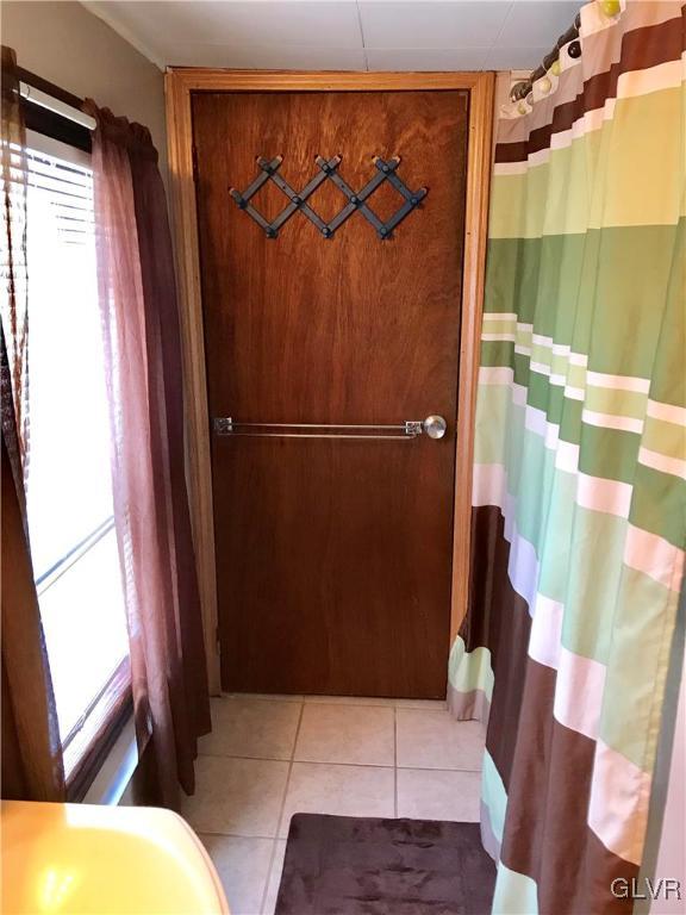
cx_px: 343
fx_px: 740
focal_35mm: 28
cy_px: 458
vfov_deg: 63.4
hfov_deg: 49.7
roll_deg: +0.3
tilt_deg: -14.5
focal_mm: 3.99
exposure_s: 1/15
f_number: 1.8
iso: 50
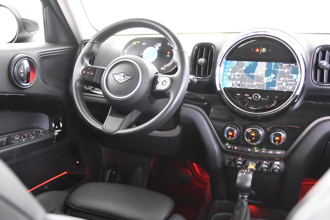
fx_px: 358
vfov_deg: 34.2
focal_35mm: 39
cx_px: 165
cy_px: 110
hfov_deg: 49.5
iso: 11400
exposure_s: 1/40
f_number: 3.2
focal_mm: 26
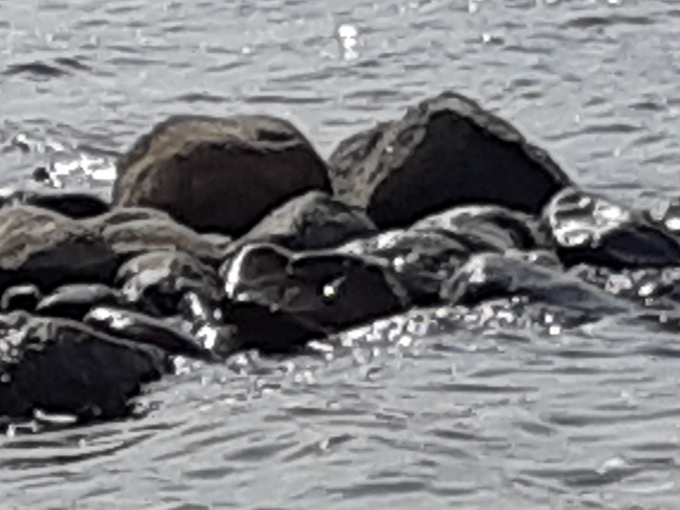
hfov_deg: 17.2
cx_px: -283
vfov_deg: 13.8
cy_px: 548
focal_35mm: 105
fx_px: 2063
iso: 40
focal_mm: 3.93
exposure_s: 1/3610
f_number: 1.7
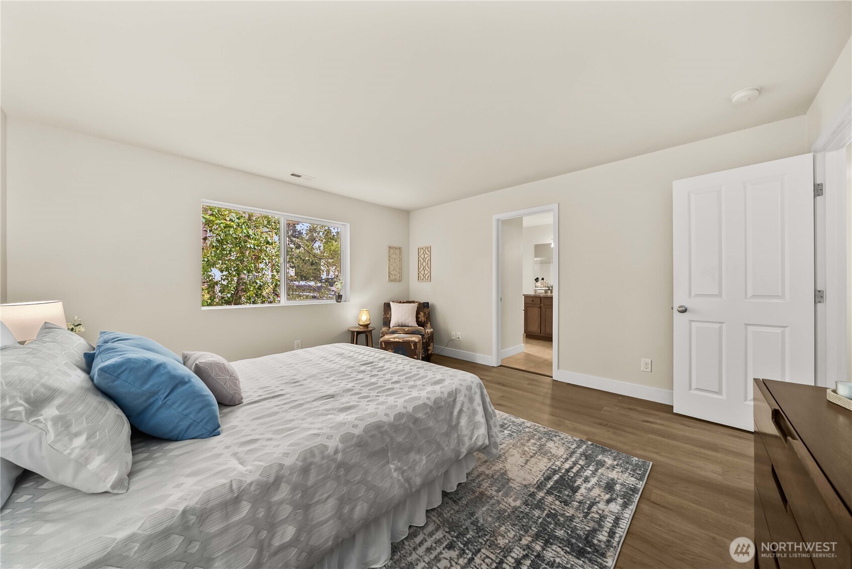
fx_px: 284
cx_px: 426
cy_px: 284
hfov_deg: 112.6
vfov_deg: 90.1
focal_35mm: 12
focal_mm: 12
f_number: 7.1
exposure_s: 1/5
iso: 1000
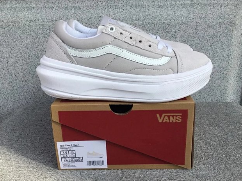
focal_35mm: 32
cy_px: 89
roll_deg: +1.0
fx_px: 224
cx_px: 124
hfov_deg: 56.8
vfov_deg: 44.2
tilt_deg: -17.0
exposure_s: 1/959
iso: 25
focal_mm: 3.3
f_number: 2.4
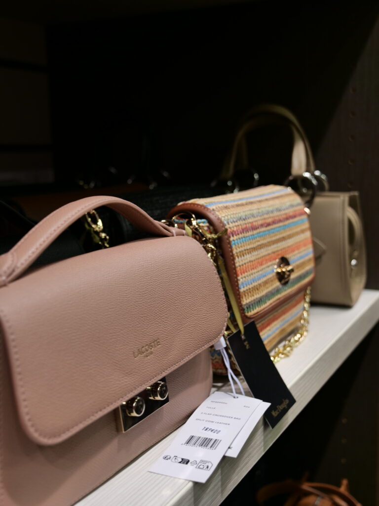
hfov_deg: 32.9
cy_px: 253
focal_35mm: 44
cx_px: 190
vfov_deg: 42.9
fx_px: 642
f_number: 3.3
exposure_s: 1/60
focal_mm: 22
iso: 250
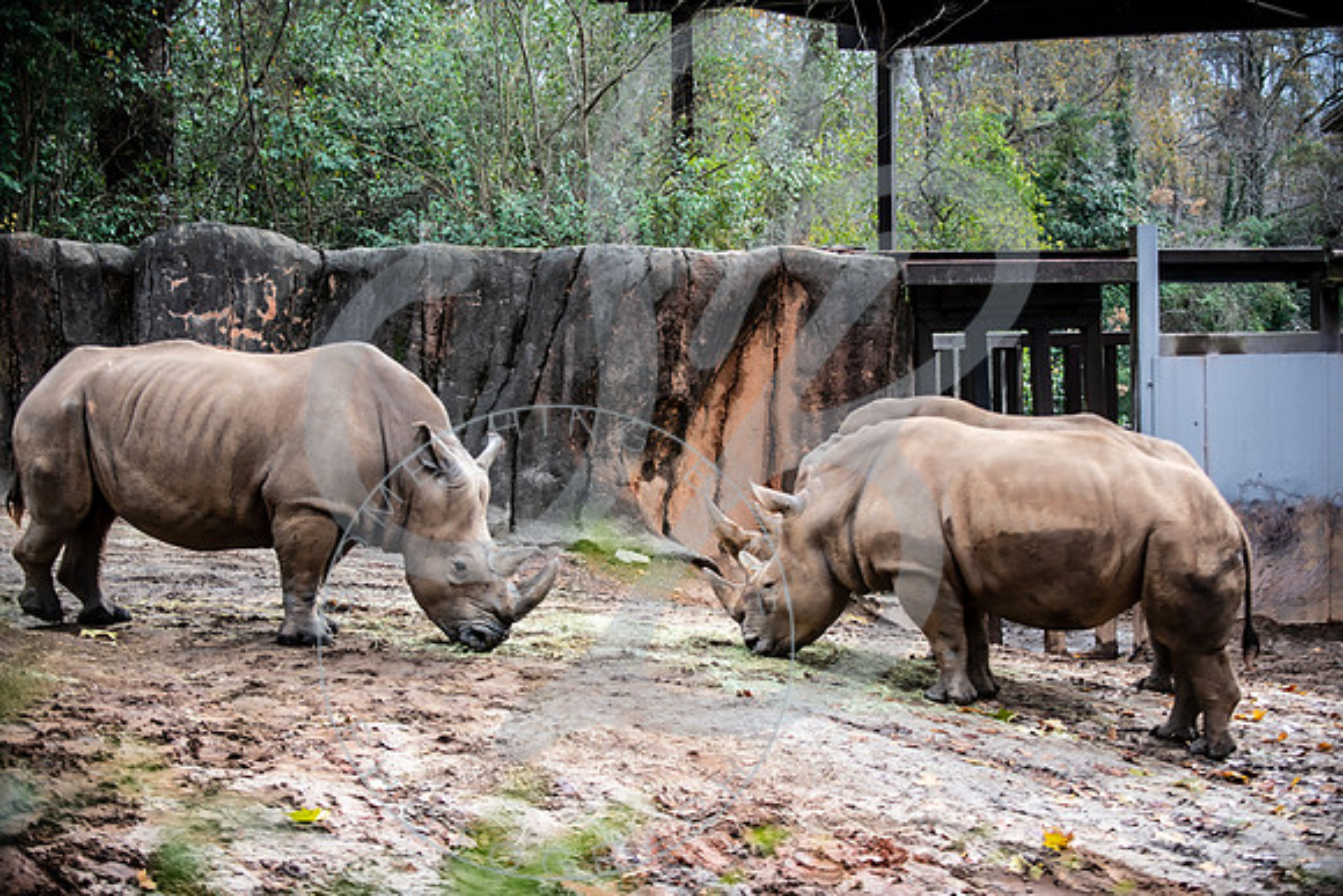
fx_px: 3209
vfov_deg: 15.9
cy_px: 448
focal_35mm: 86
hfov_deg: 23.6
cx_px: 672
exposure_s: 1/250
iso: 100
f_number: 2.8
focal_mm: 86
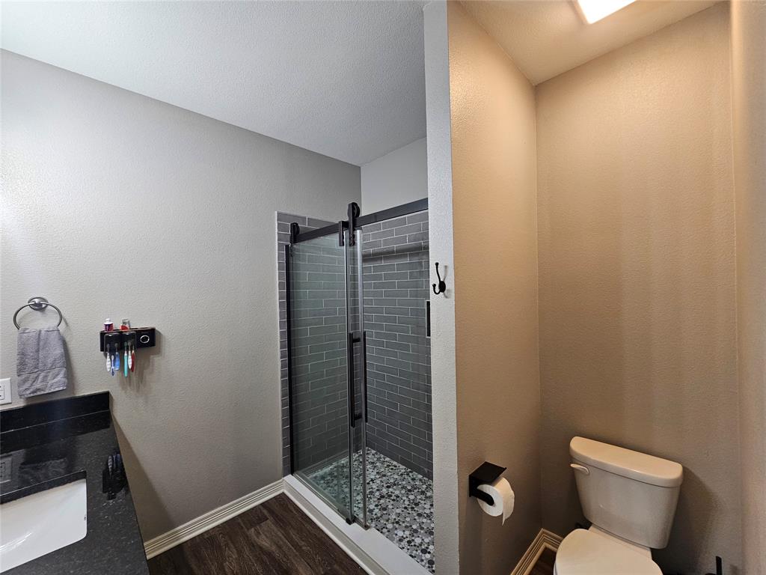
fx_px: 288
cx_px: 383
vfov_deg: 89.9
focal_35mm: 13
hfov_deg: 106.2
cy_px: 288
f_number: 2.2
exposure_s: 1/60
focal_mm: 2.2
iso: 160
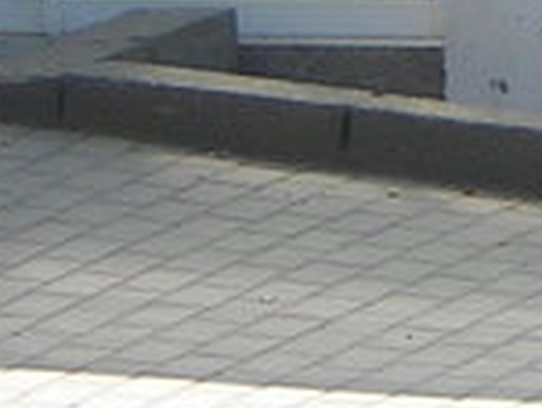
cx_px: 528
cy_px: -910
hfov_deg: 3.2
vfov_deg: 2.4
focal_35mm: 615
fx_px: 9645
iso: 50
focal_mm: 12.7
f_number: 4.2
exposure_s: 1/206
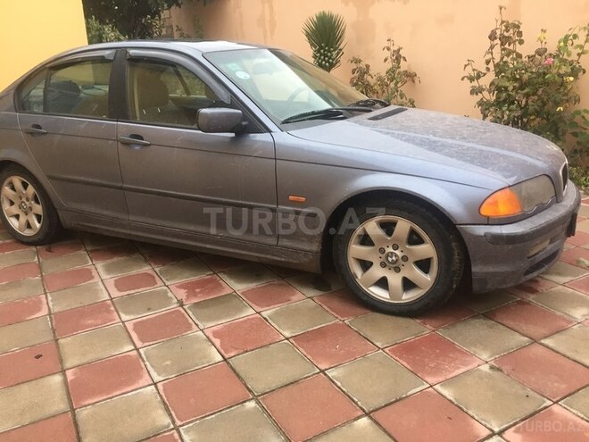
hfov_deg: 61.7
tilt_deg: -18.9
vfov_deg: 48.2
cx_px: 294
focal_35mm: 29
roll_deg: +0.3
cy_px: 221
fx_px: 493
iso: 64
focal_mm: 4.15
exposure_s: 1/33
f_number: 2.2
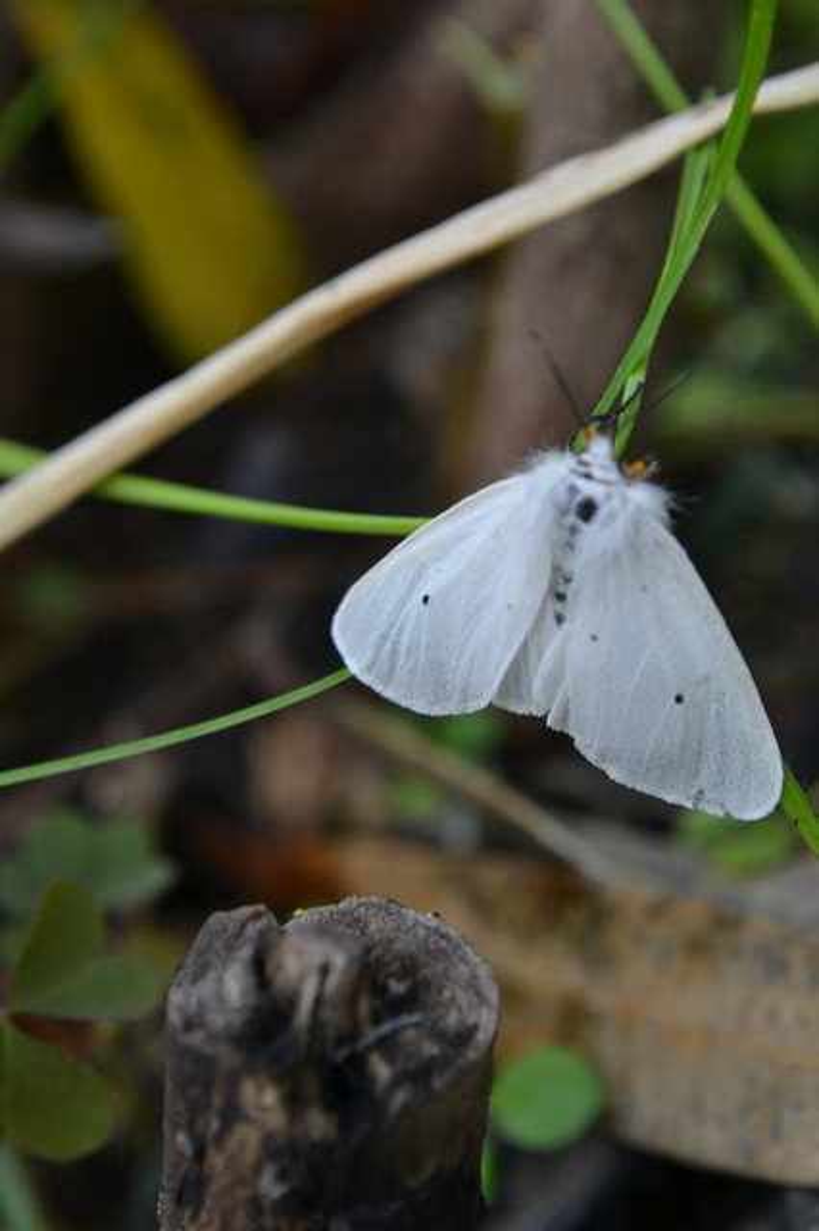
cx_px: 410
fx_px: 2818
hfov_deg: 16.5
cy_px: 616
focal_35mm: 82
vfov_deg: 24.6
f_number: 8
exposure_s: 1/100
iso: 400
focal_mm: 55
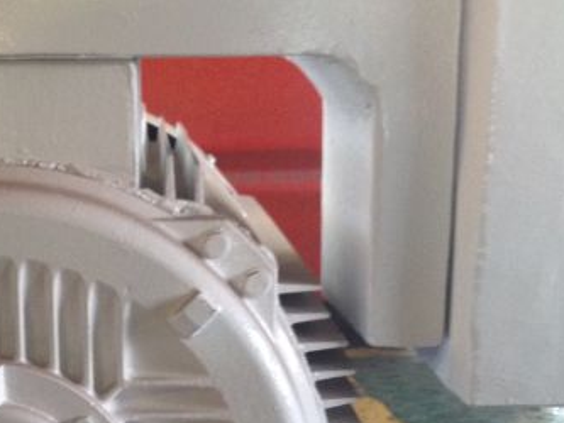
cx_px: 112
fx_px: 1369
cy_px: 343
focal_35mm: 84
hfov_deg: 22.9
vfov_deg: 17.4
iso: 200
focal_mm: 4.28
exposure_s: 1/20
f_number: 2.4
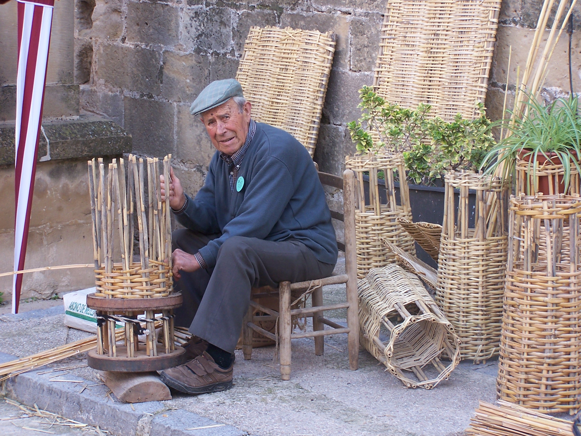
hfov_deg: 23.8
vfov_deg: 18.0
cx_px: 290
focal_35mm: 82
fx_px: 1376
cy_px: 218
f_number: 3.2
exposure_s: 1/90
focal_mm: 13.7
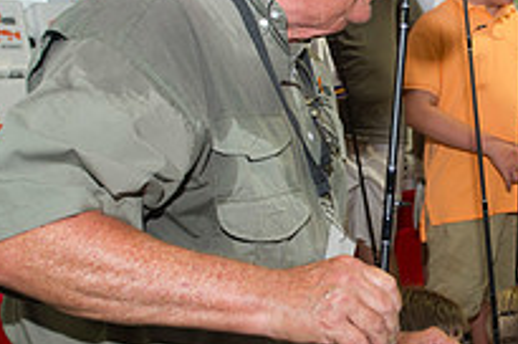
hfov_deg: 28.7
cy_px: 207
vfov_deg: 19.9
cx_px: 455
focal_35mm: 68
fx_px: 977
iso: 400
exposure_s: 1/160
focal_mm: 24
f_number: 4
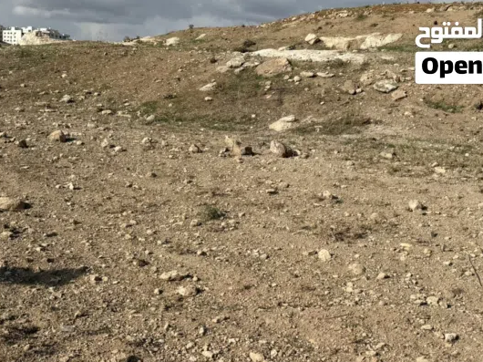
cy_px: 215
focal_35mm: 29
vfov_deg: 47.9
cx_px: 278
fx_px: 404
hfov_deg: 61.4
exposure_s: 1/7353
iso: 80
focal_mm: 6.76
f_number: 1.78
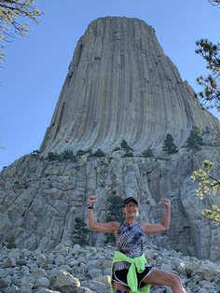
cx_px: 130
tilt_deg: +28.7
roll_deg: +0.2
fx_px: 364
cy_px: 172
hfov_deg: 33.6
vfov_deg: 43.7
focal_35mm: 43
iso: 25
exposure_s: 1/324
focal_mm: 4.25
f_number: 1.8
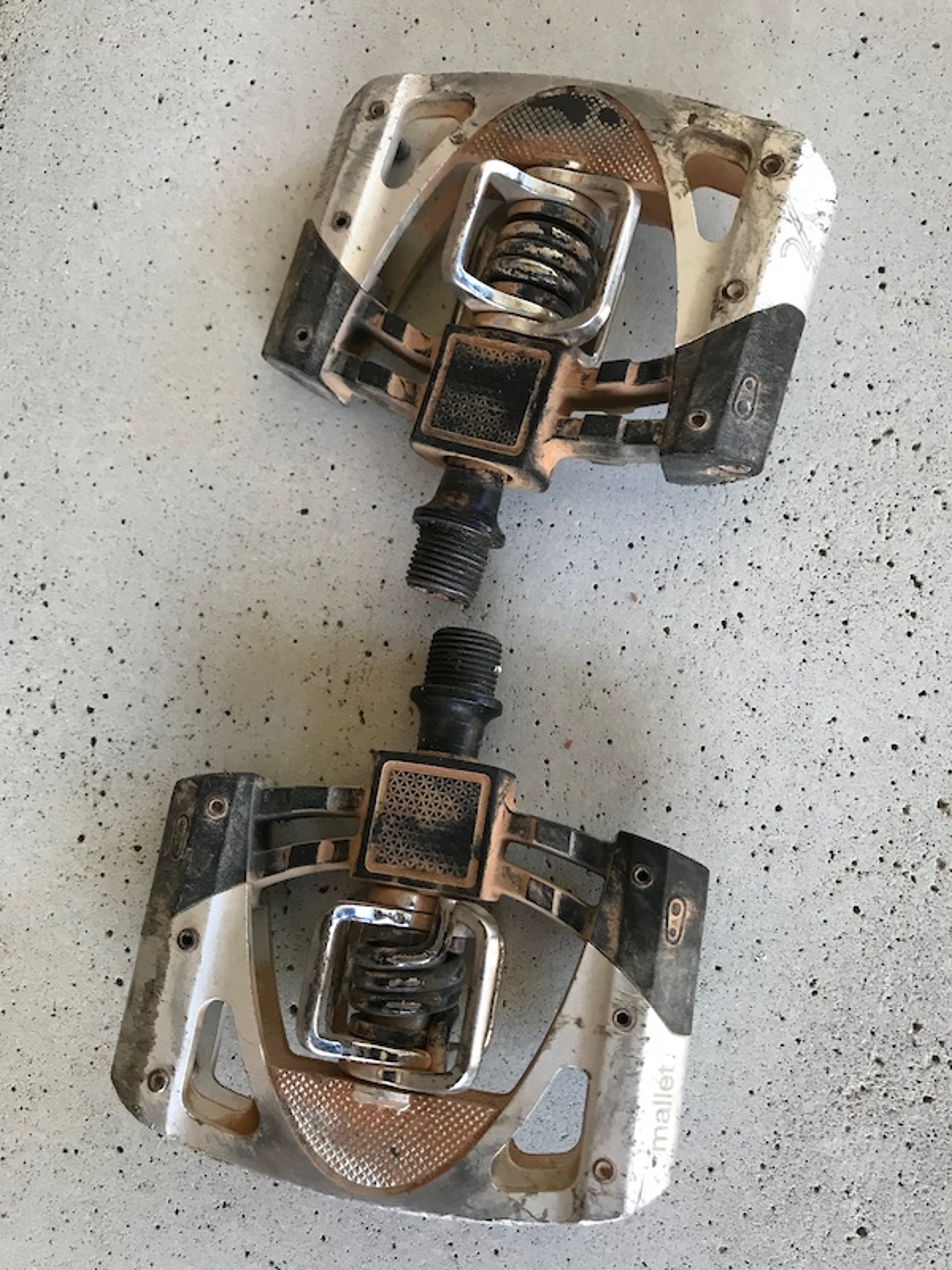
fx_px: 1027
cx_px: 476
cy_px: 635
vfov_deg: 63.4
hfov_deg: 49.7
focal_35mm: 28
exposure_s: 1/30
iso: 32
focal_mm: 3.99
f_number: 1.8
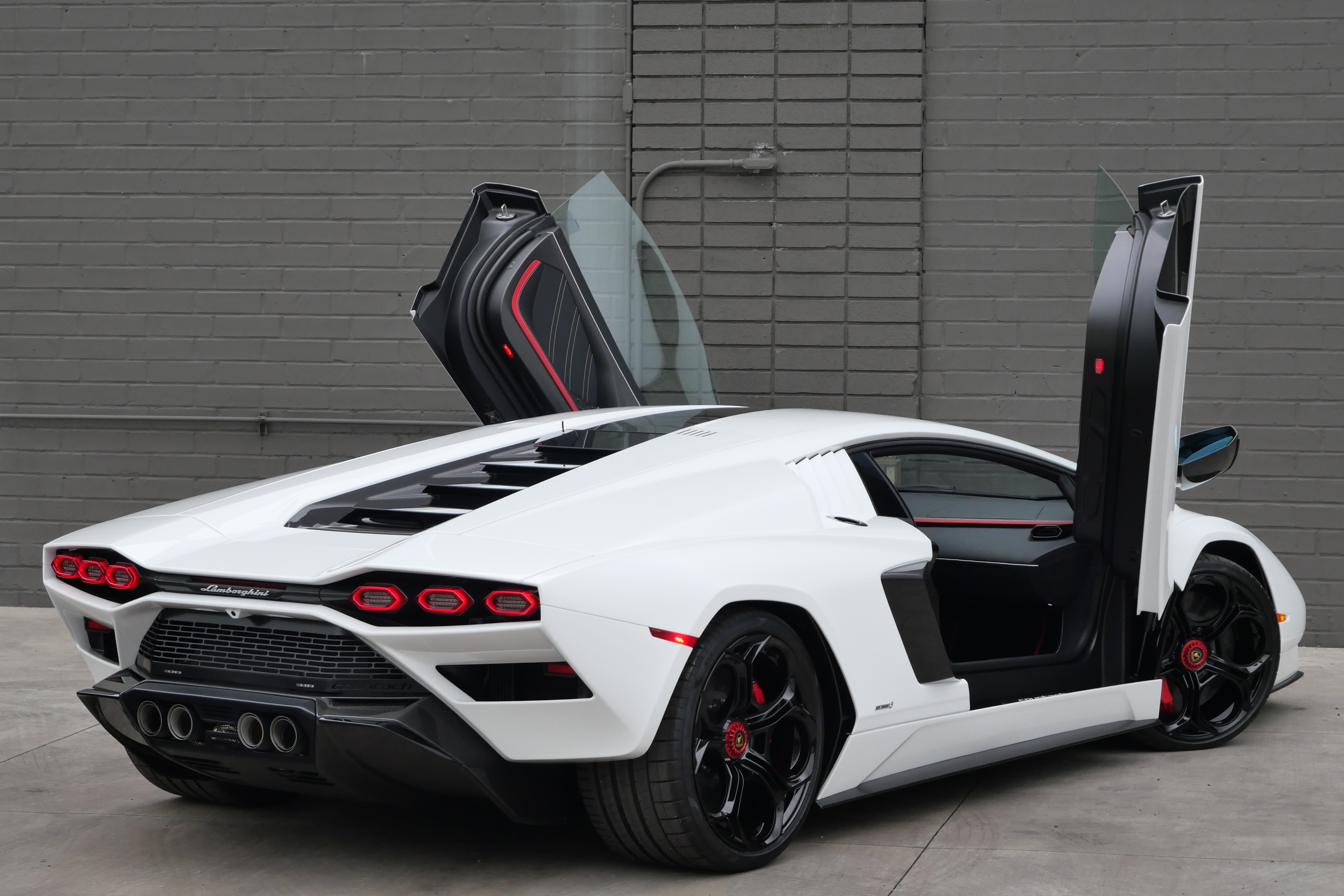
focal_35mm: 88
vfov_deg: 15.5
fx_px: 3285
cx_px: 670
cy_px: 450
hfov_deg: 23.1
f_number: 5.5
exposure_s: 1/250
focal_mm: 42
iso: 640
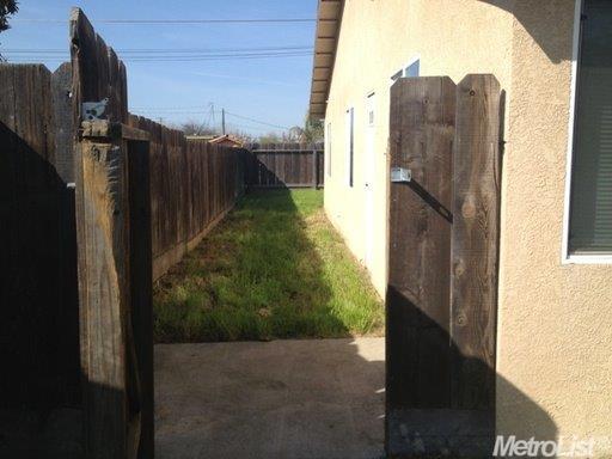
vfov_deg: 40.7
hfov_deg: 52.6
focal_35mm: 35
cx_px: 306
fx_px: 619
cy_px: 230
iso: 50
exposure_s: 1/1416
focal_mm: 4.28
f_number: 2.4
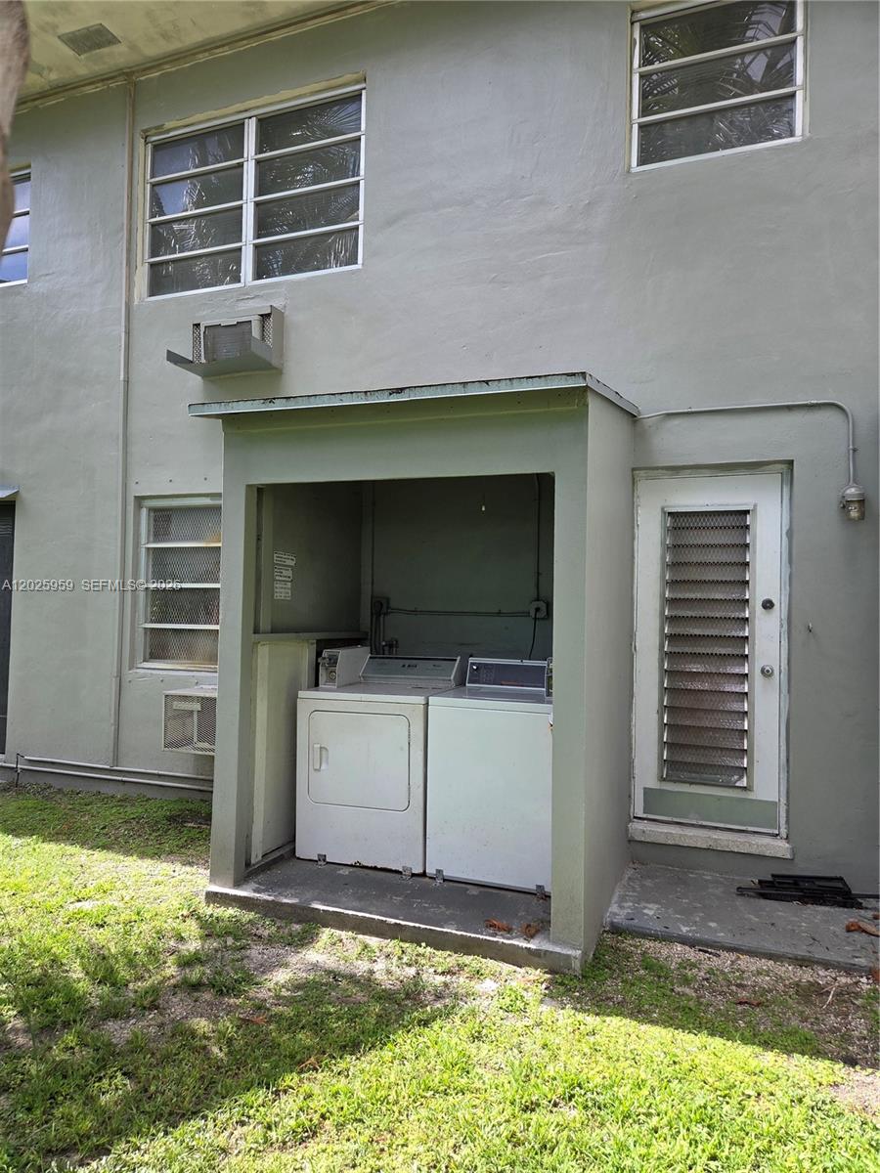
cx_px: 440
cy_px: 586
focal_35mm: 23
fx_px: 780
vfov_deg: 73.9
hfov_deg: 58.9
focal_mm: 5.4
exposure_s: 1/1108
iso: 80
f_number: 1.8
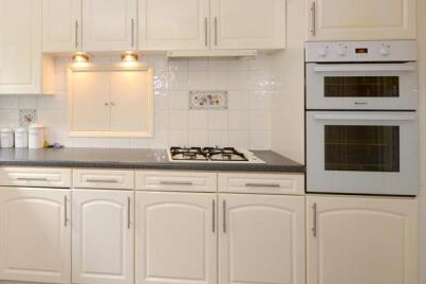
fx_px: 317
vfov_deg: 47.3
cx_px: 121
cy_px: 93
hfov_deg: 64.8
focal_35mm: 27
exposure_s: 1/5
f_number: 11
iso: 200
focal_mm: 11
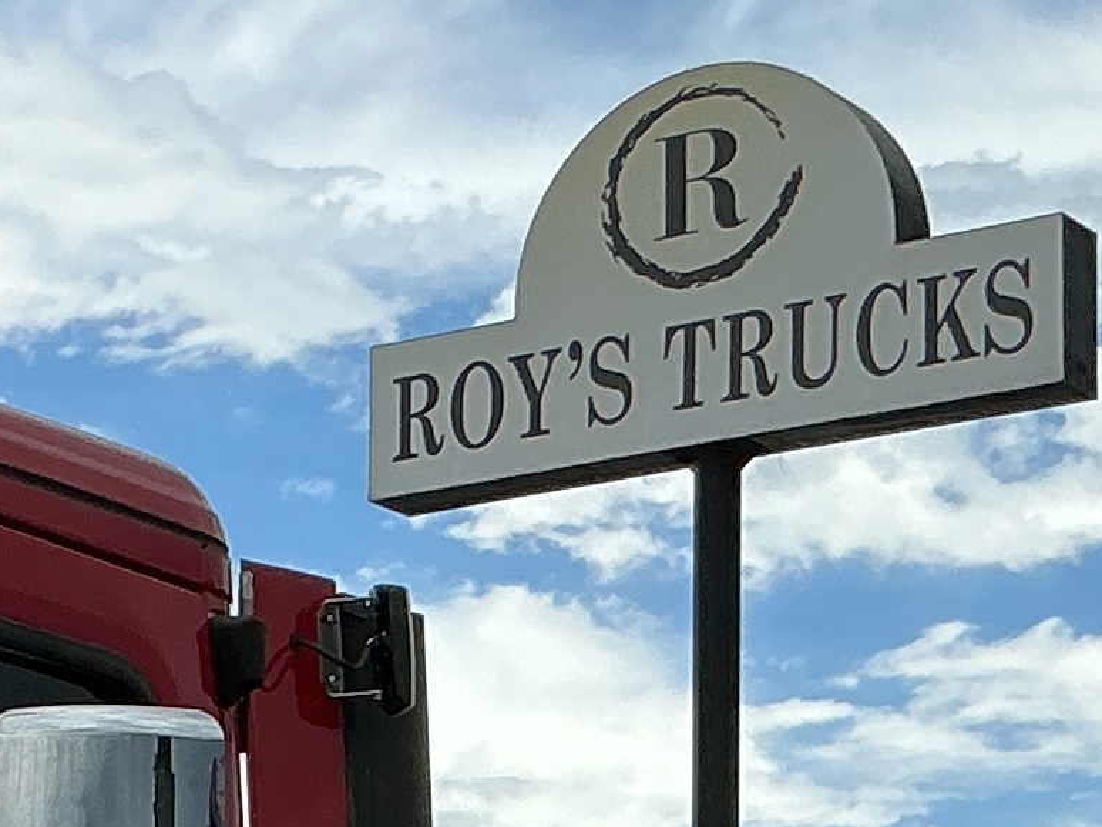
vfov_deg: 9.3
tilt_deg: +1.7
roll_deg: -0.6
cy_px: 1537
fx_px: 4809
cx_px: -646
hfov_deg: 12.3
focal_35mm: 151
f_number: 1.8
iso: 25
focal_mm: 3
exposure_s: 1/2320
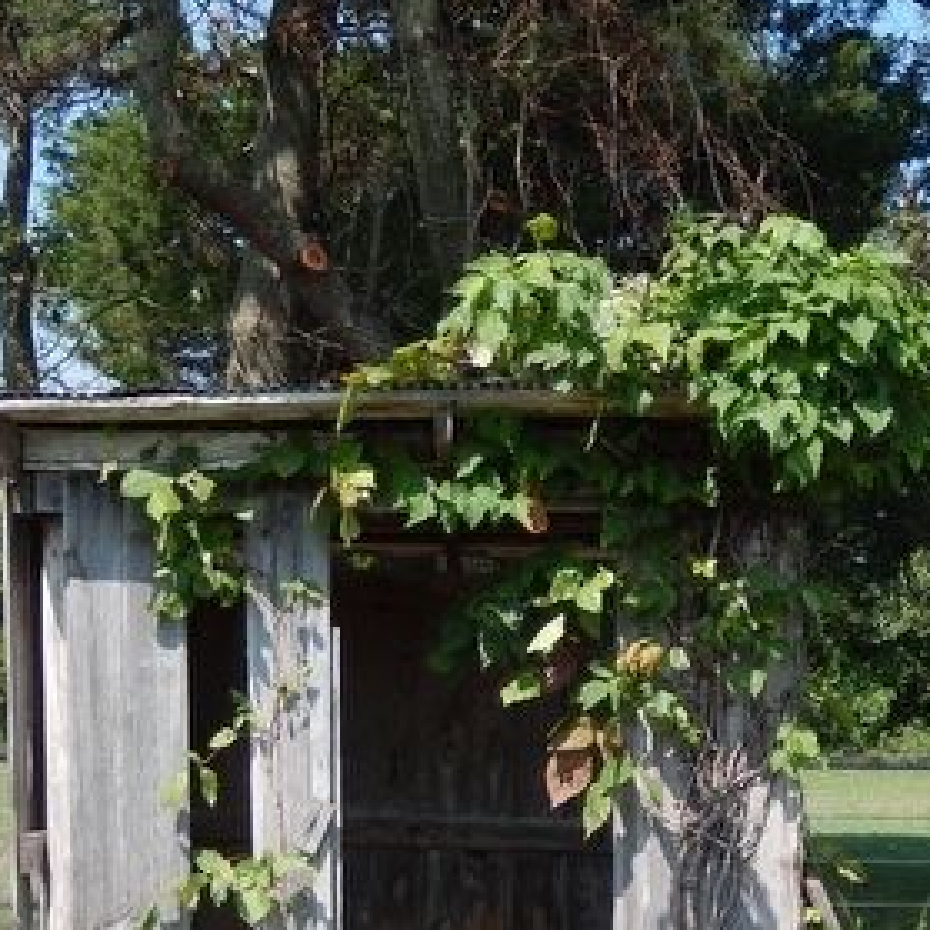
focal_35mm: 81
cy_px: 680
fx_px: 2462
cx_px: 553
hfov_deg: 21.4
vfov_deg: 21.2
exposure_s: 1/640
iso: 125
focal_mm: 5.7
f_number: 3.8
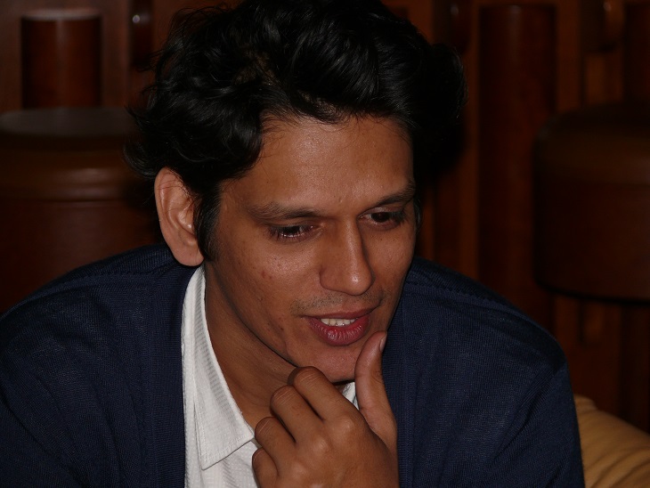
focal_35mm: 254
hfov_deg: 7.8
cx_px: 325
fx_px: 4771
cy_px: 244
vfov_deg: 5.9
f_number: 3.6
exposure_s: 1/30
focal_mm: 53.7
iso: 100
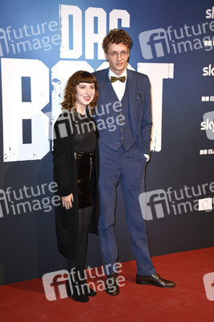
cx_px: 107
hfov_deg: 20.1
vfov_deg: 29.9
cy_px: 161
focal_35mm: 68
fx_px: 603
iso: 640
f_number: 6.3
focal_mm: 45
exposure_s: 1/160
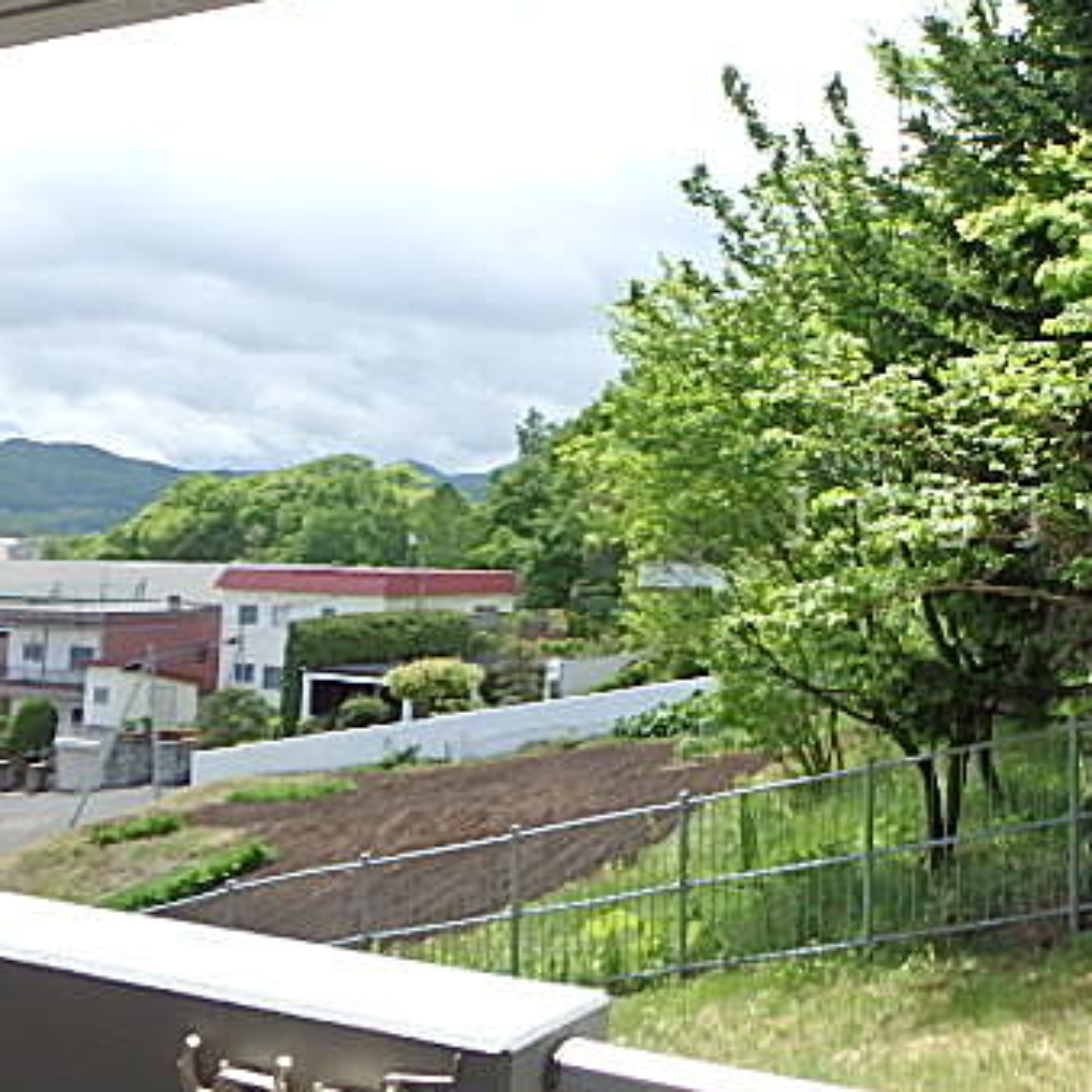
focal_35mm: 35
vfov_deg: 47.2
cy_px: 509
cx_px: 1002
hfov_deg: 42.9
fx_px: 1249
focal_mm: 3.7
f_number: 3.5
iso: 125
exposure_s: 1/1000
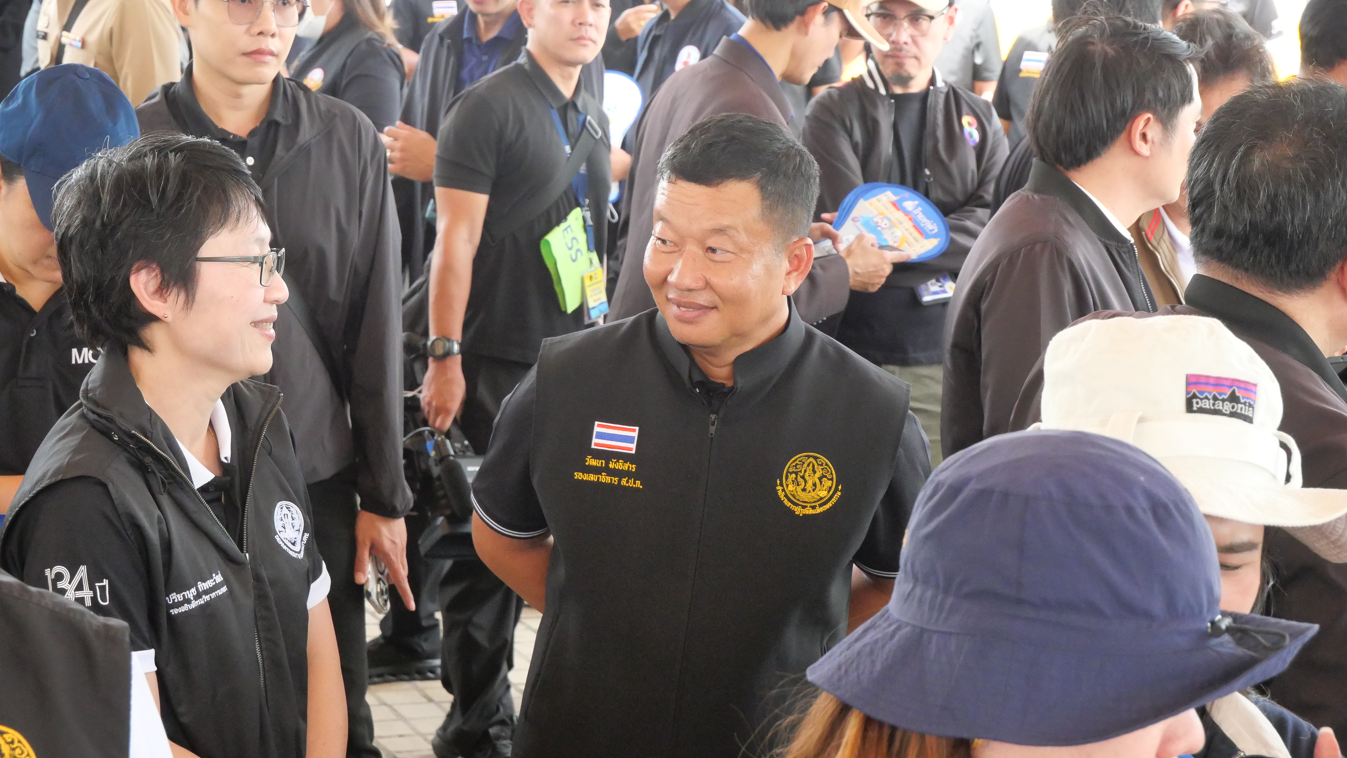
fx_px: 3143
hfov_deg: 24.2
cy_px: 383
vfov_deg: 13.7
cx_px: 680
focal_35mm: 88
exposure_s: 1/320
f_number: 7.1
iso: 3200
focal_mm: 40
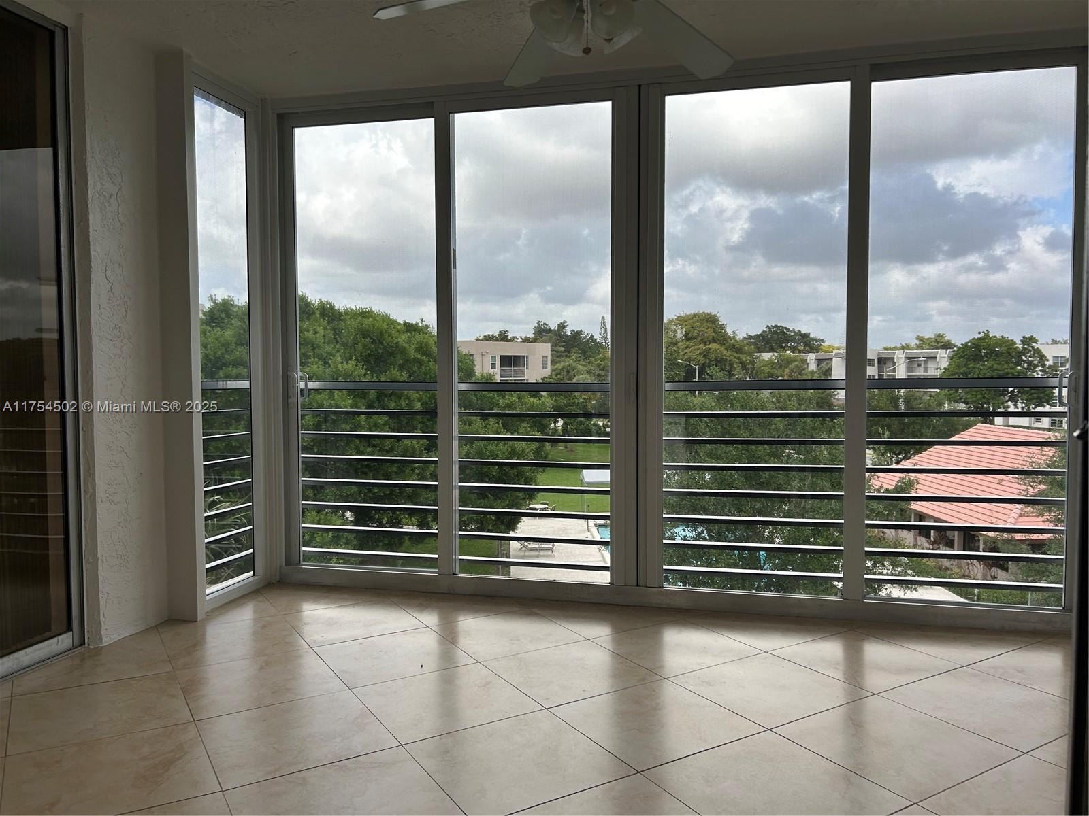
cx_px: 544
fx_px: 818
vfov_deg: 53.1
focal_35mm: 26
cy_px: 408
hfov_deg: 67.3
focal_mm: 5.7
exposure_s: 1/887
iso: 50
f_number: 1.5
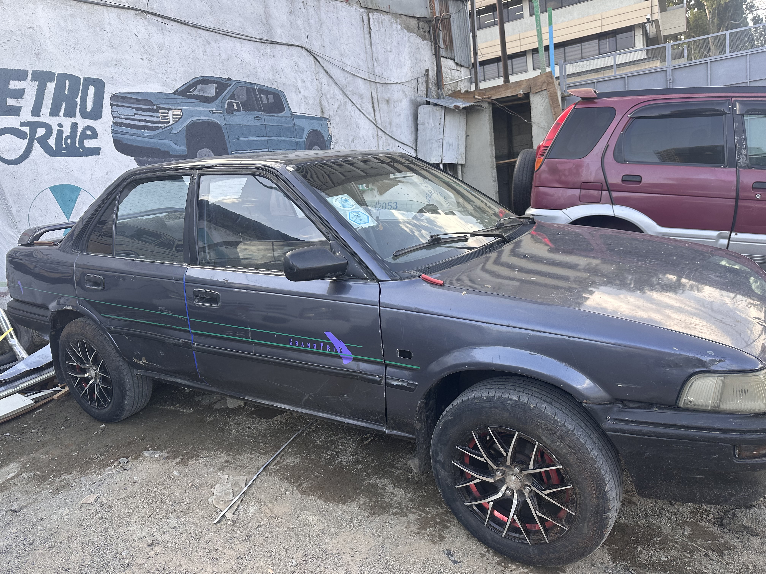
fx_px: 531
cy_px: 287
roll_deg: +7.0
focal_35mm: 24
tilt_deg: -8.2
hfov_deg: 71.6
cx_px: 383
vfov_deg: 56.8
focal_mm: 6.86
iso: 80
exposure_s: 1/373
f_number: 1.78
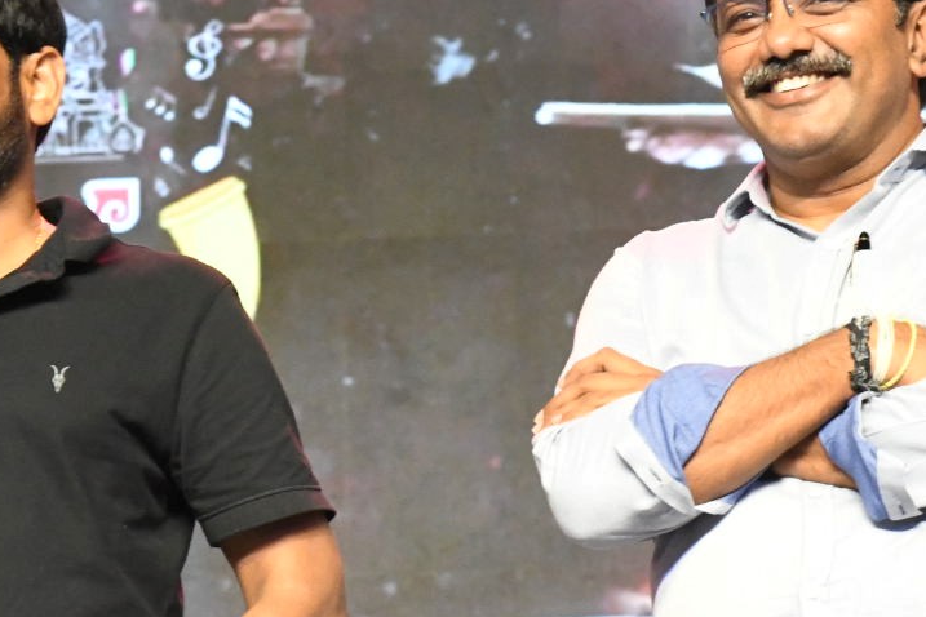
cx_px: 389
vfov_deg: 4.9
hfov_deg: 7.4
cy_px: 303
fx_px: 7150
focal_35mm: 278
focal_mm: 82
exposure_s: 1/125
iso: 5000
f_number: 10
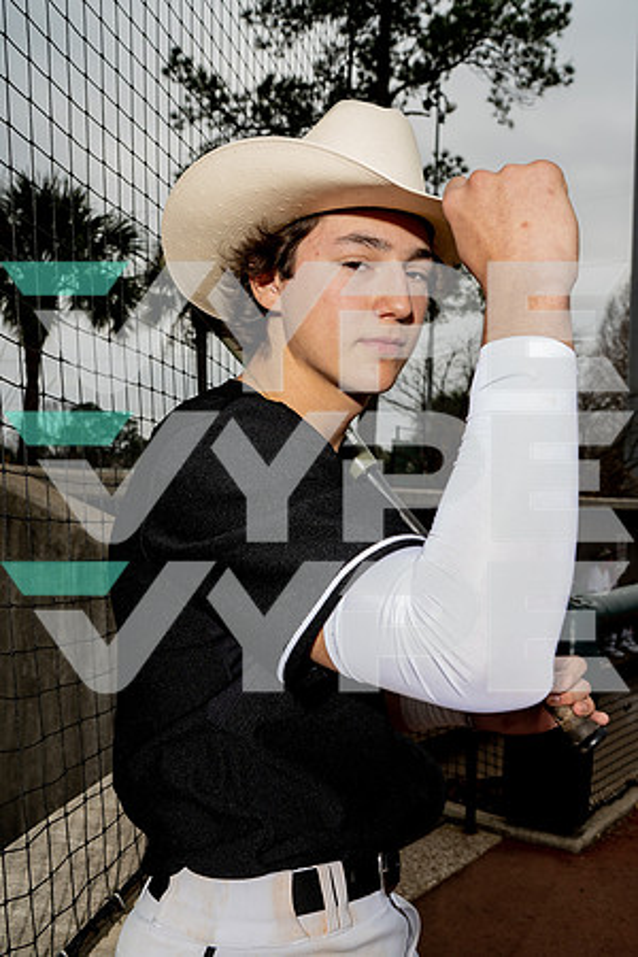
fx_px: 930
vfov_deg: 54.4
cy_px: 478
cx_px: 319
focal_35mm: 35
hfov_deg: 37.9
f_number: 8
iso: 320
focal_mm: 35
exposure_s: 1/250
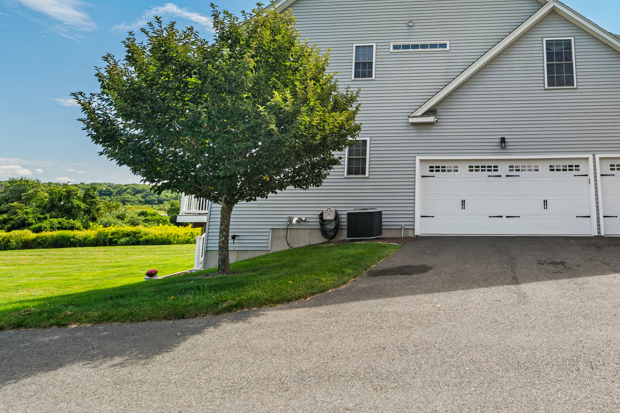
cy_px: 107
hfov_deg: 66.6
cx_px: 471
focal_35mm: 25
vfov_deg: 49.4
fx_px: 431
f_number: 5.6
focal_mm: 16
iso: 80
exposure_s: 1/160
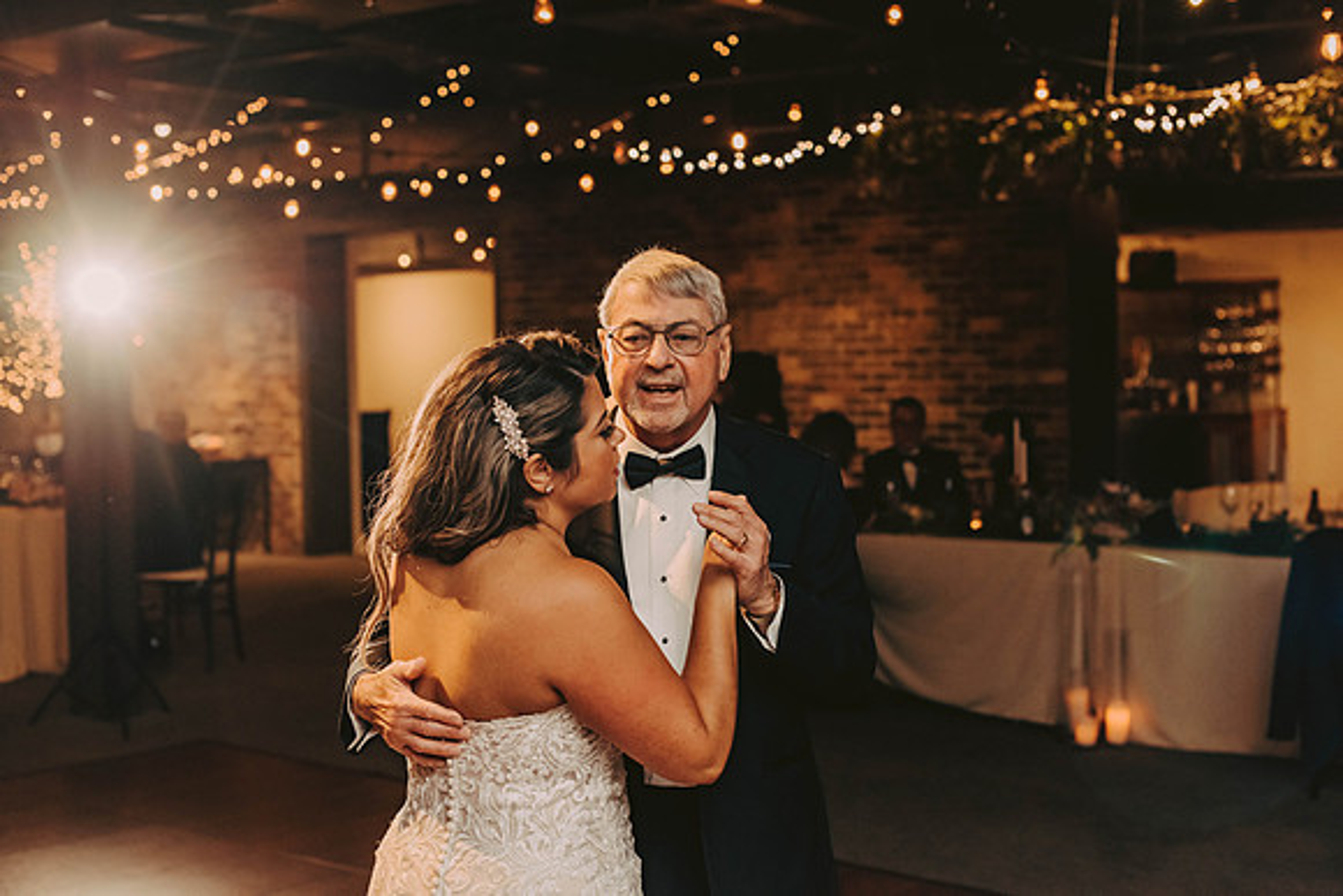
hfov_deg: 39.6
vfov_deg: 27.0
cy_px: 448
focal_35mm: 50
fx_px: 1866
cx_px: 672
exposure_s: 1/200
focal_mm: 50
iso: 2000
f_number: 3.2
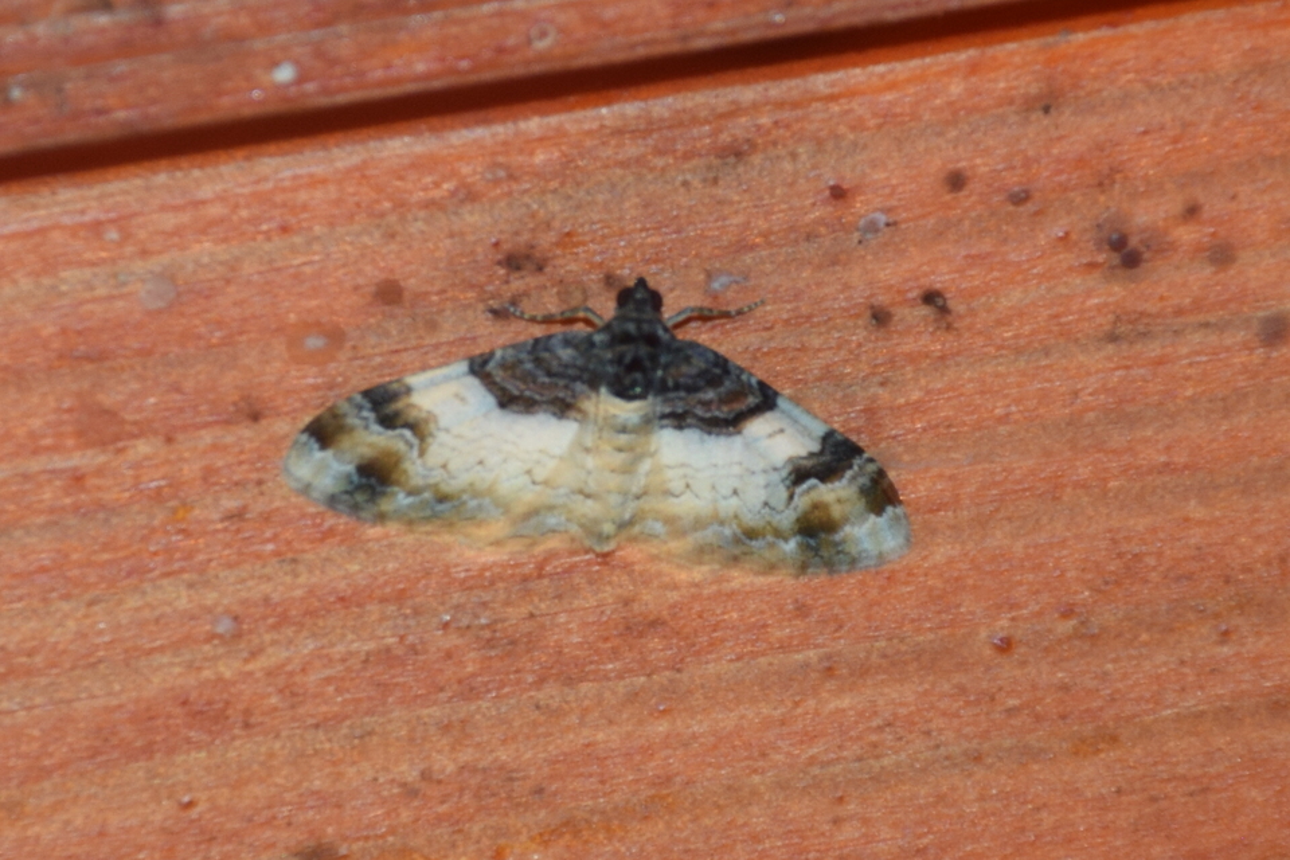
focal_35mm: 210
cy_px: 430
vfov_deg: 6.5
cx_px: 645
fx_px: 7524
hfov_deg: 9.8
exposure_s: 1/60
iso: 320
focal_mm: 140
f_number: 5.6
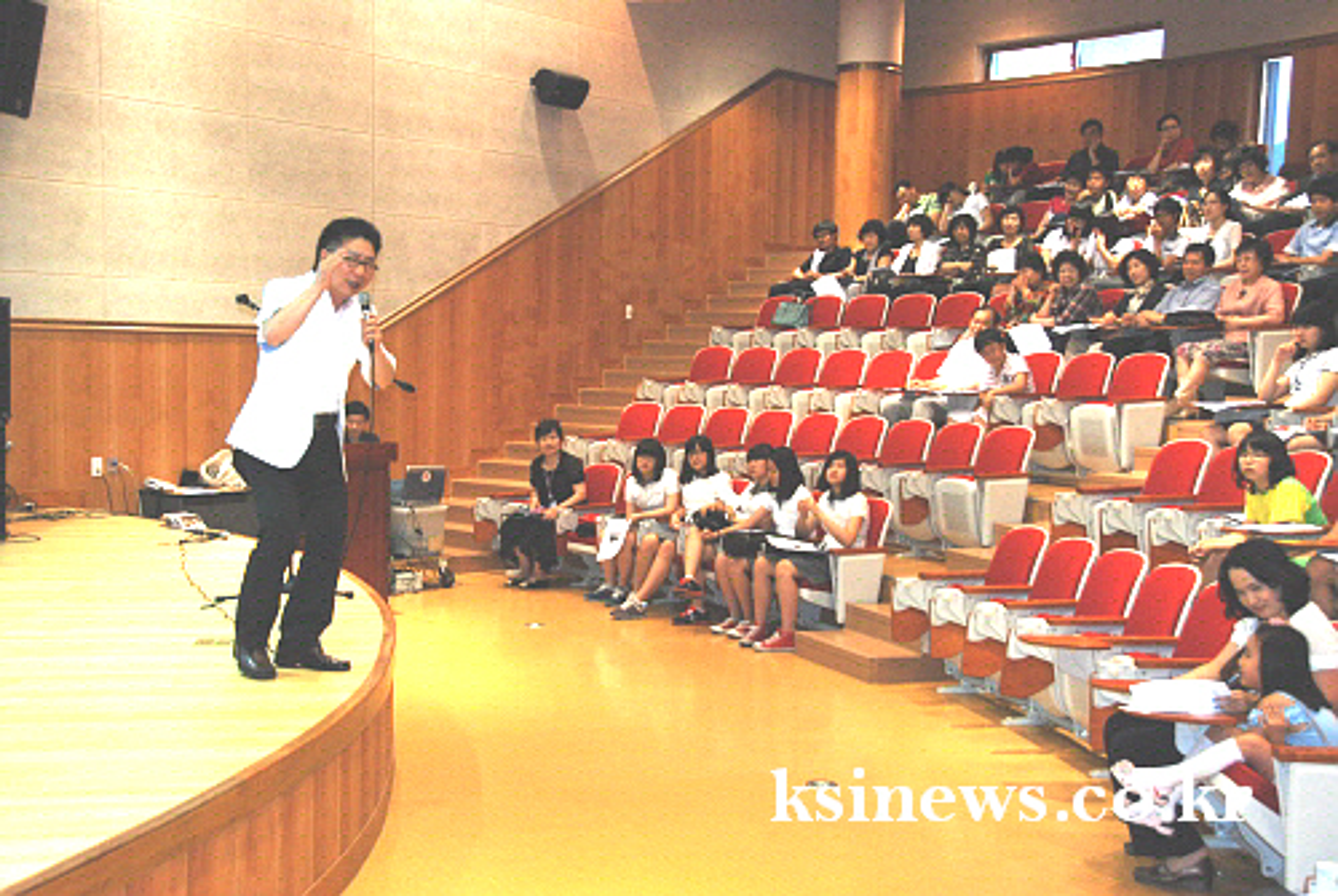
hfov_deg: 41.1
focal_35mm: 48
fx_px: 1787
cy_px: 448
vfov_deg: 28.2
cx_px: 669
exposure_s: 1/60
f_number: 4.2
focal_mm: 32
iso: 400
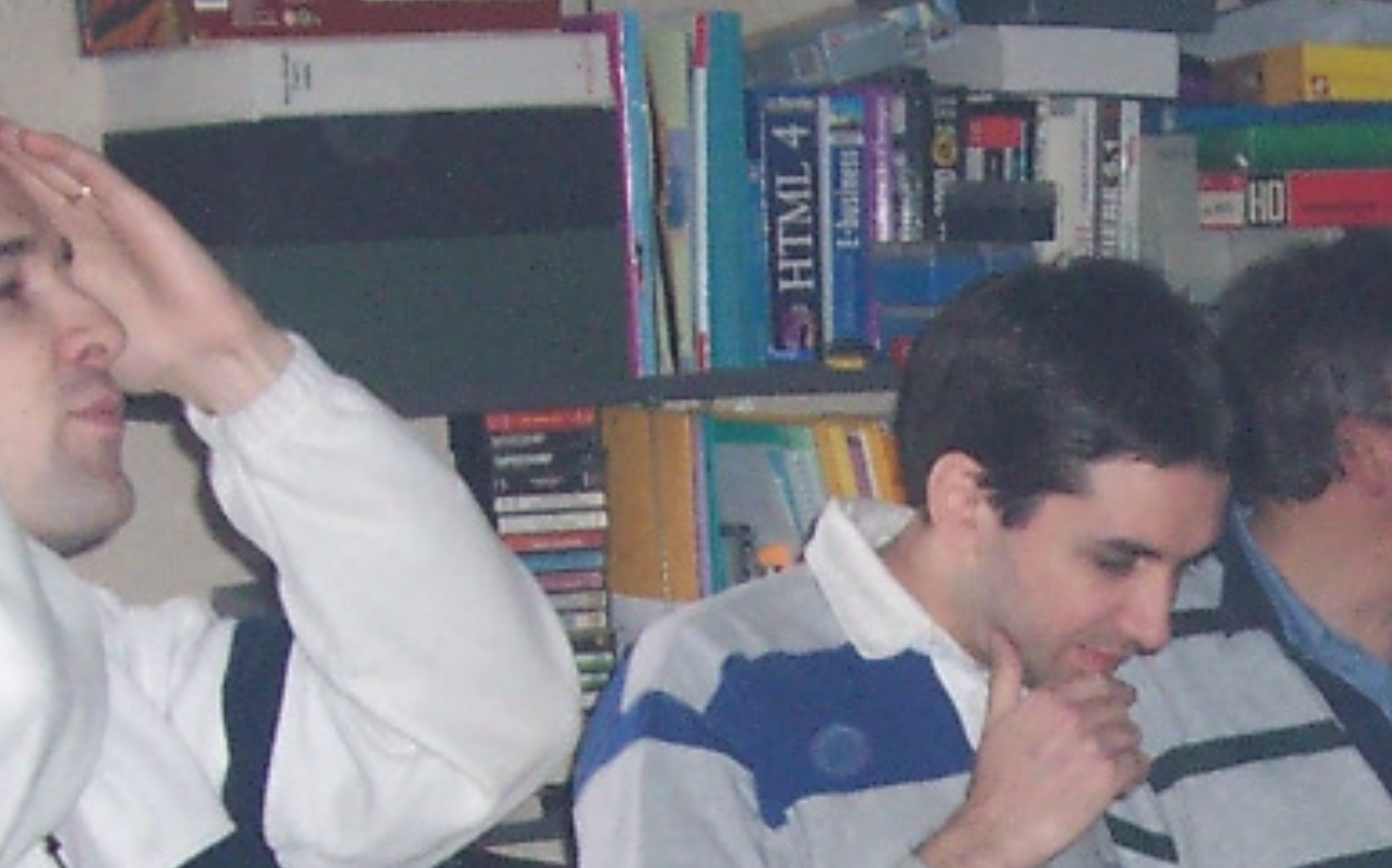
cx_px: 1280
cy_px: 1228
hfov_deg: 16.9
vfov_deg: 10.4
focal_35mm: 122
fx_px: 4627
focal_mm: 5.6
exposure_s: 1/60
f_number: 2.8
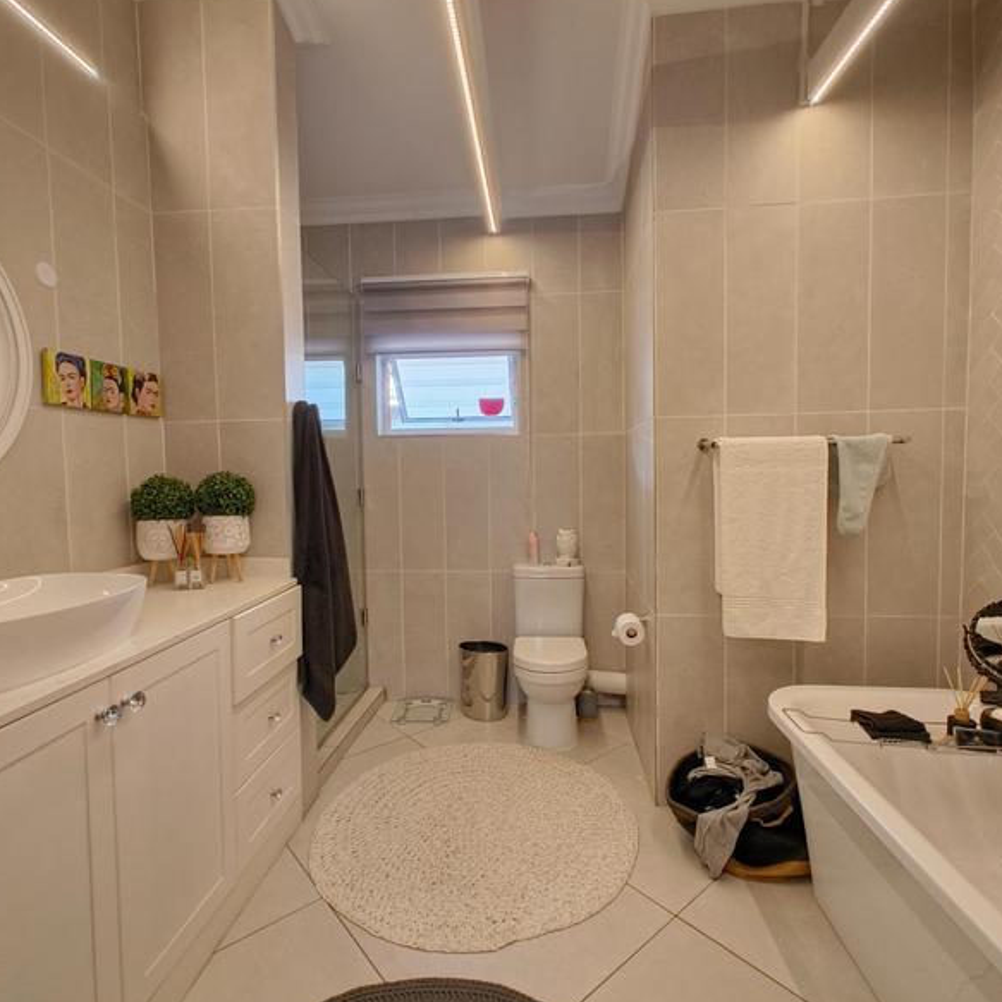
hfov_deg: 84.0
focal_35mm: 17
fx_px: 557
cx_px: 497
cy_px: 498
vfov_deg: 84.0
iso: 800
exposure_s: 1/50
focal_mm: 2.15
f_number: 2.2
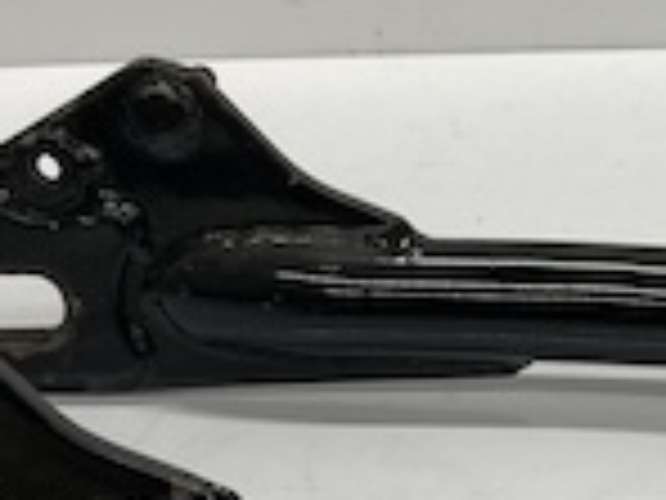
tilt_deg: -30.1
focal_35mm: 121
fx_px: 2328
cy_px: 550
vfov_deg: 12.1
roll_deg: +0.7
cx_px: 742
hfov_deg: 15.8
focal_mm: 3.99
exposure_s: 1/120
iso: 50
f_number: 1.8
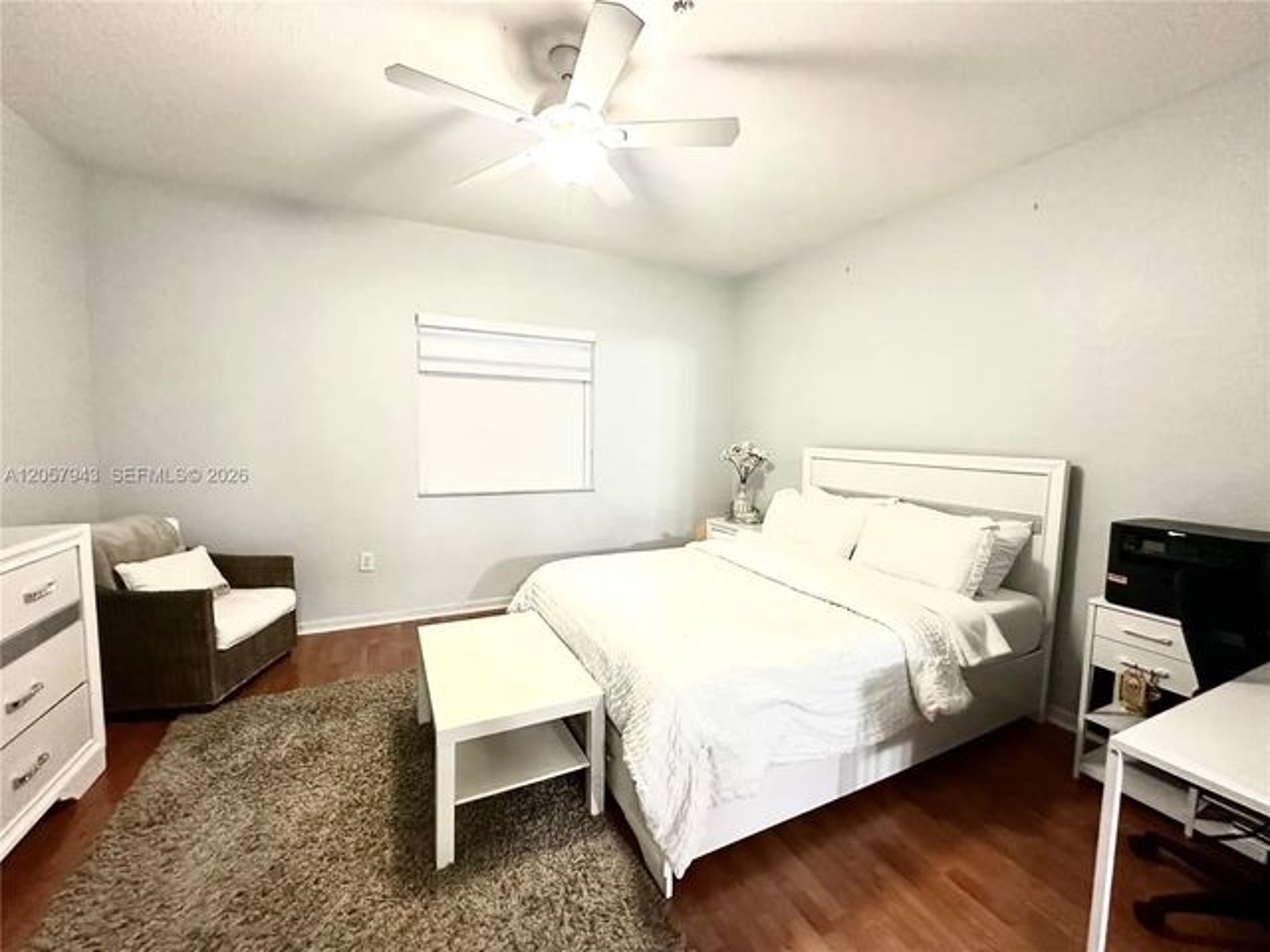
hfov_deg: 102.1
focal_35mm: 14
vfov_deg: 85.7
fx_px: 514
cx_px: 635
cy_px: 476
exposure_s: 1/60
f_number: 2.2
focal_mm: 2.22
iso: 640
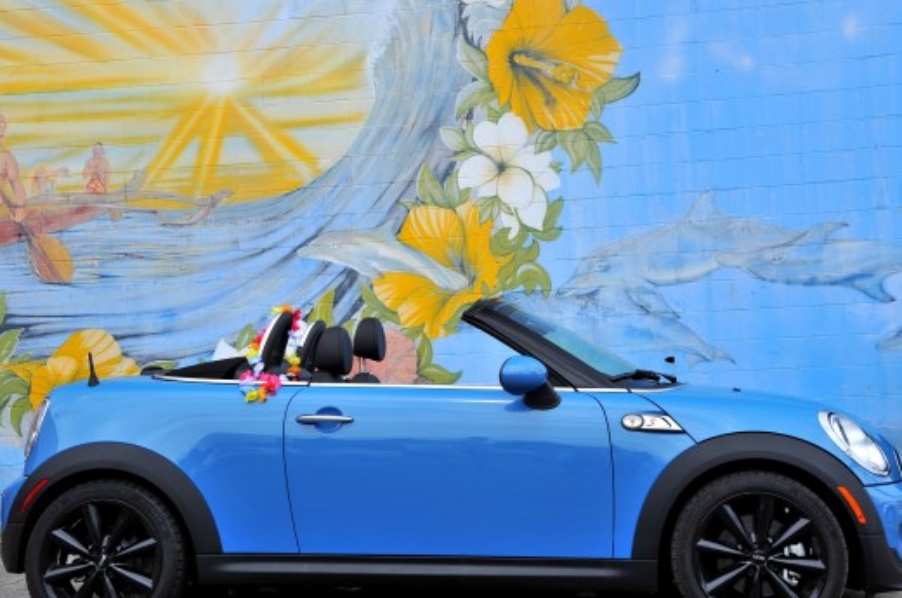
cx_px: 435
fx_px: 1351
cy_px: 283
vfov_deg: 25.0
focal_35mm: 54
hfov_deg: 36.9
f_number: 7.1
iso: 250
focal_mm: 44
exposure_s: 1/320
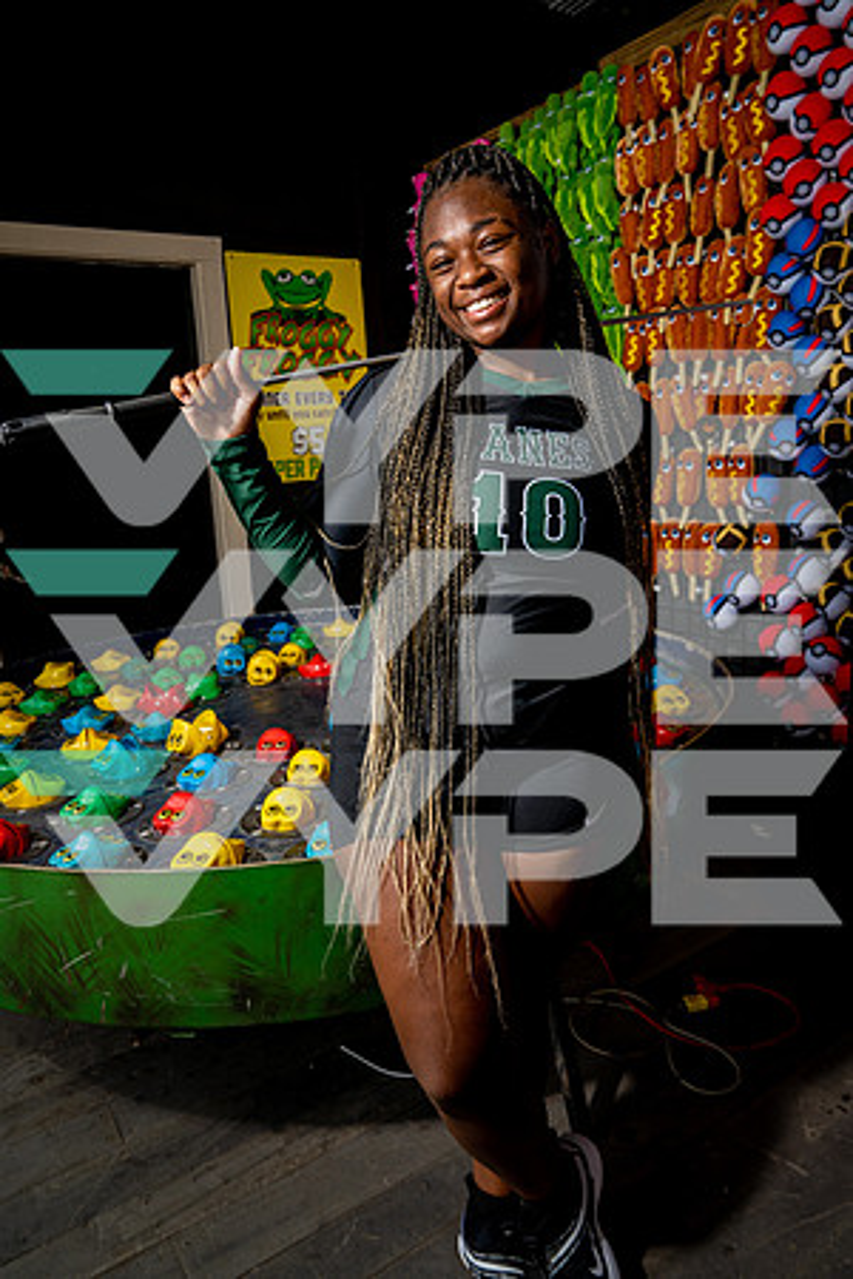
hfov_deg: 53.1
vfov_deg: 73.7
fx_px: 853
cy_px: 640
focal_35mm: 24
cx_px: 426
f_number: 5.6
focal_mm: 24
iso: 100
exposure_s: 1/250
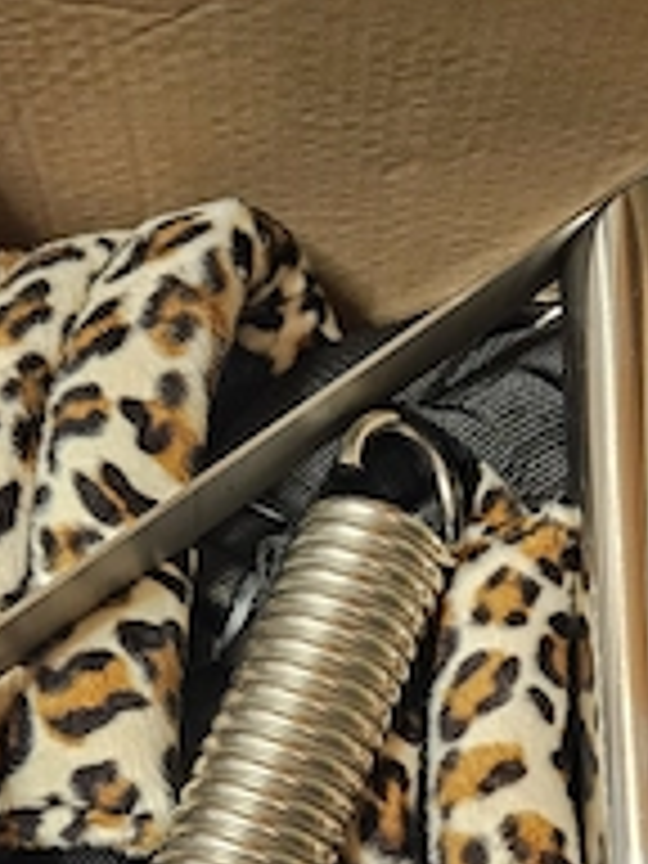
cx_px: 351
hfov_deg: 30.3
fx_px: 1198
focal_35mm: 48
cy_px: 806
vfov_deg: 36.7
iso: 800
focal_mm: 5.4
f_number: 1.8
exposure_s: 1/50
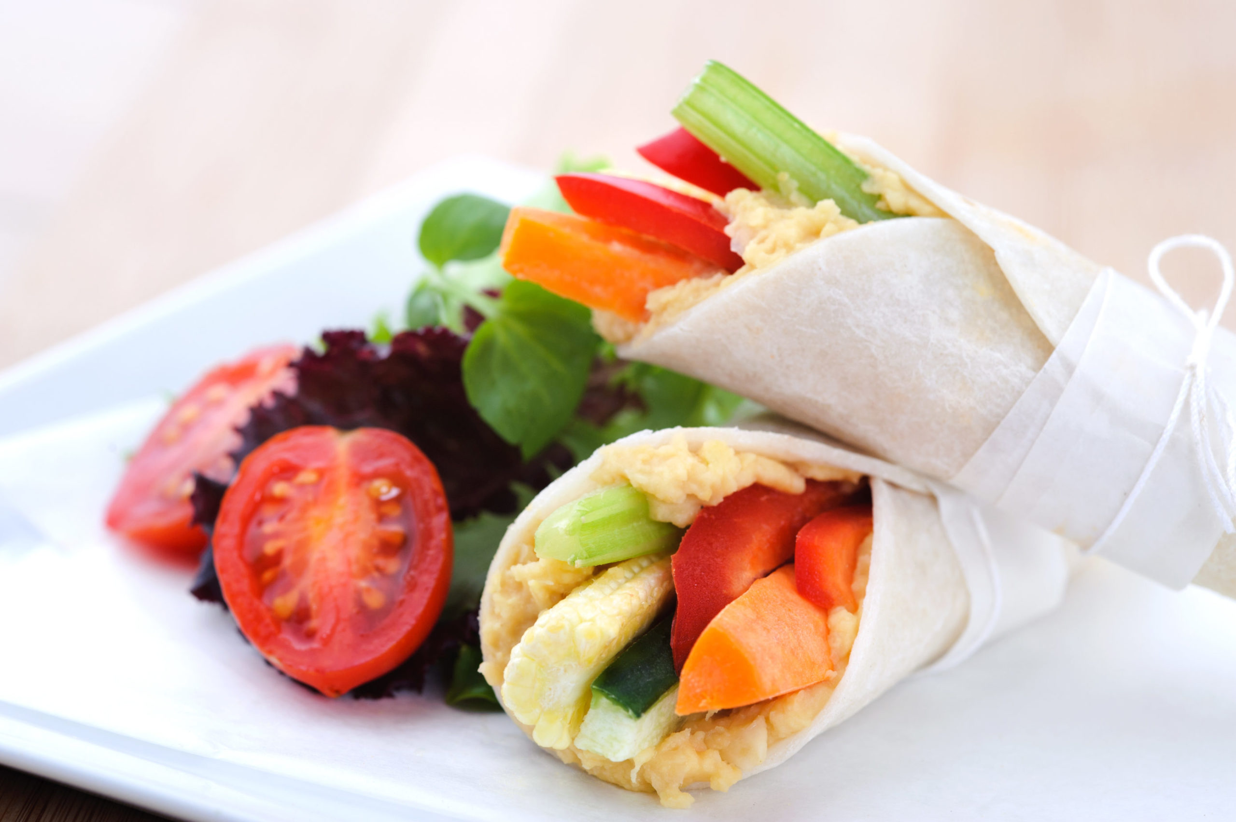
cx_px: 618
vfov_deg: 13.0
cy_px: 411
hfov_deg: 19.5
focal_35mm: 105
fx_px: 3603
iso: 200
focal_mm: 105
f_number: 7.1
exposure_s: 1/200
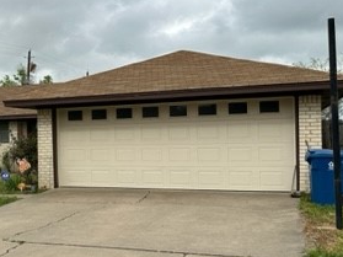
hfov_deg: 32.7
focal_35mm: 55
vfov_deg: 26.5
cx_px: 16
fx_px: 545
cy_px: 130
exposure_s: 1/3597
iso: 80
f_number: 1.78
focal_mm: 6.86
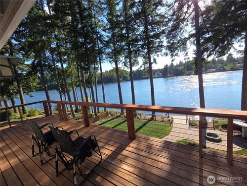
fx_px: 93
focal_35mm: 13
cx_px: 124
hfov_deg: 106.2
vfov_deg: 89.9
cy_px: 93
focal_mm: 2.2
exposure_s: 1/857
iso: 50
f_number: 2.2
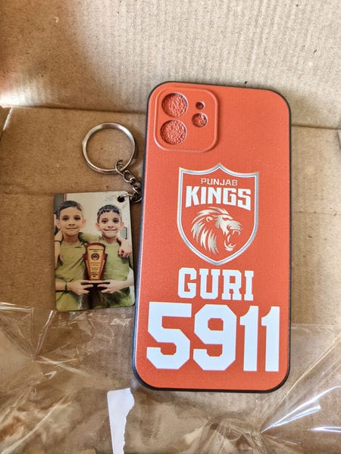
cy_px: 227
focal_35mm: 24
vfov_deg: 71.6
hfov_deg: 56.8
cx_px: 170
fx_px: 315
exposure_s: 1/50
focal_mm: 5.59
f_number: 1.8
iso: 400
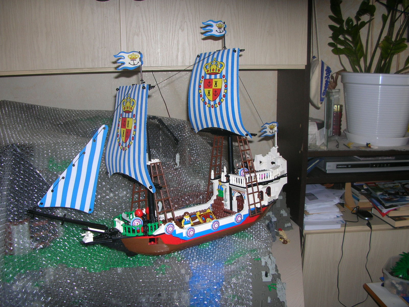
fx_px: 414
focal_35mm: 35
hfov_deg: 52.6
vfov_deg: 40.7
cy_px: 154
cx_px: 204
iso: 50
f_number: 2.8
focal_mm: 5.8
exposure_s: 1/60.1
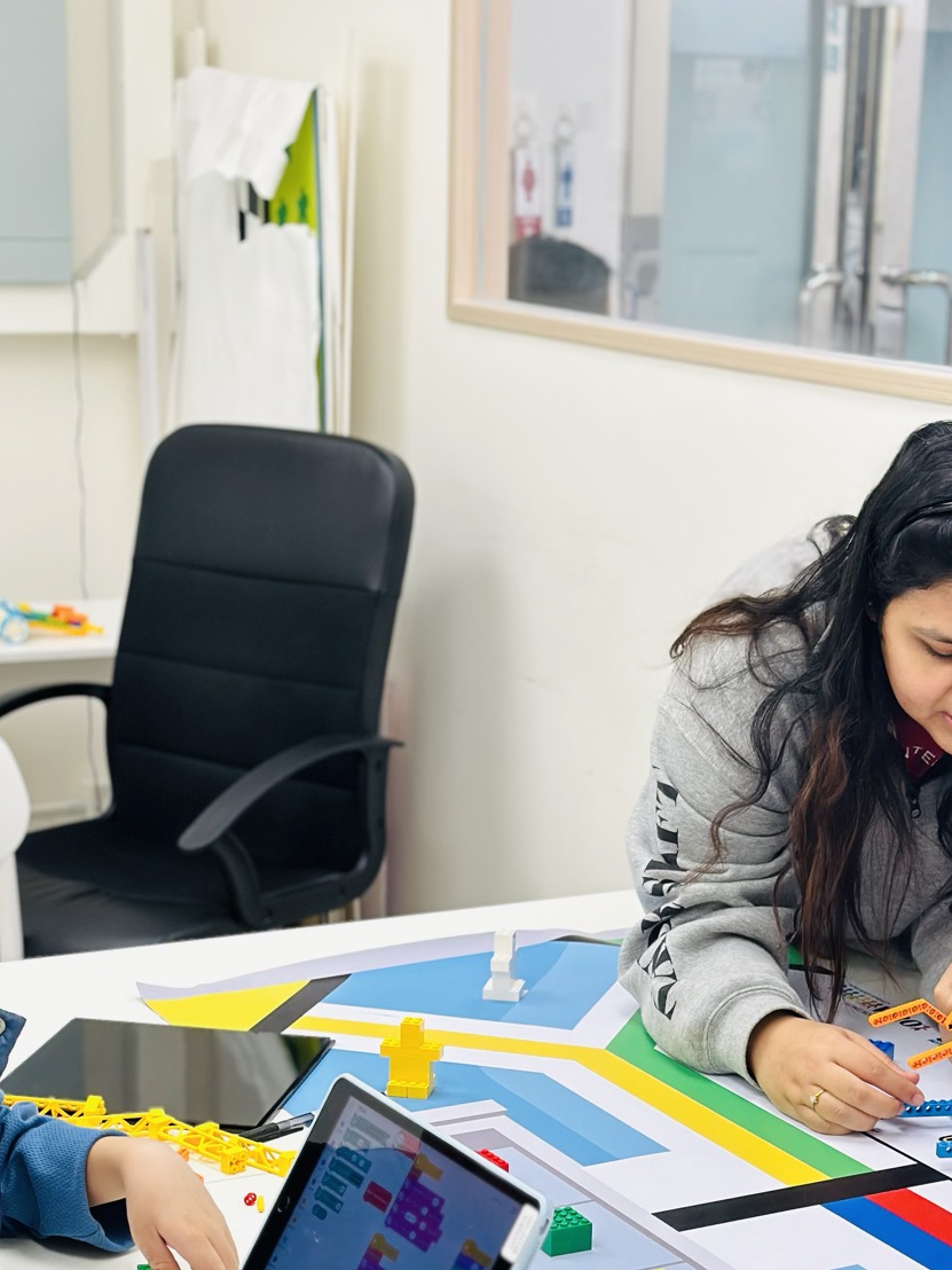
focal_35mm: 78
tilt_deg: -14.4
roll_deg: -1.9
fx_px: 2860
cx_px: 552
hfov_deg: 18.9
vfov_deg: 24.9
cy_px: 828
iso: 80
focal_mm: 6.86
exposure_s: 1/141
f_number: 1.78
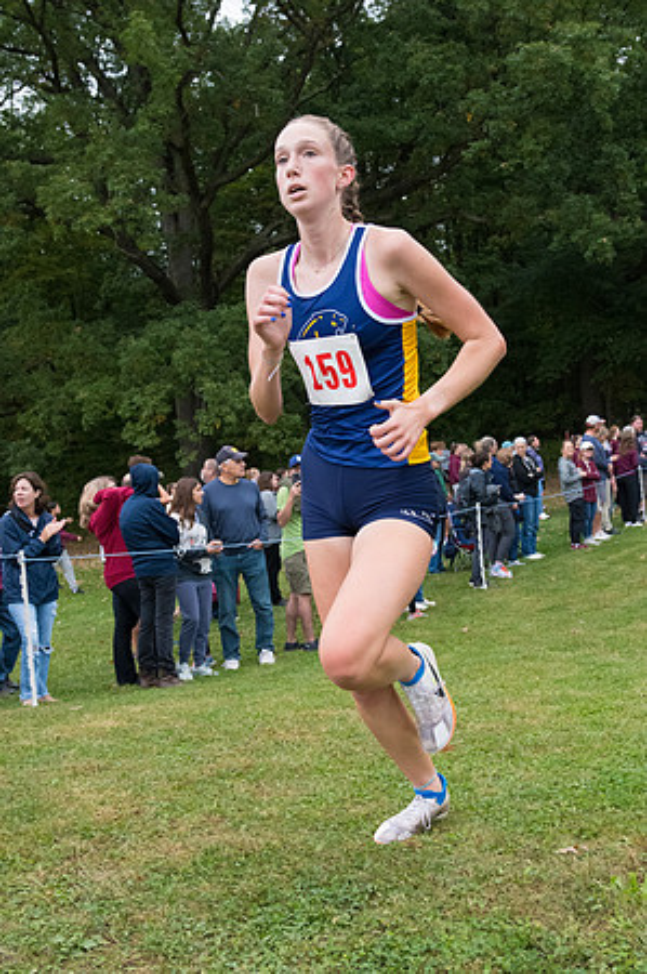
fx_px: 973
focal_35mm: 36
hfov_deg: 36.8
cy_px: 487
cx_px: 324
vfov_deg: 53.2
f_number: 5.6
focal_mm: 24
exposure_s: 1/1600
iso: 3200
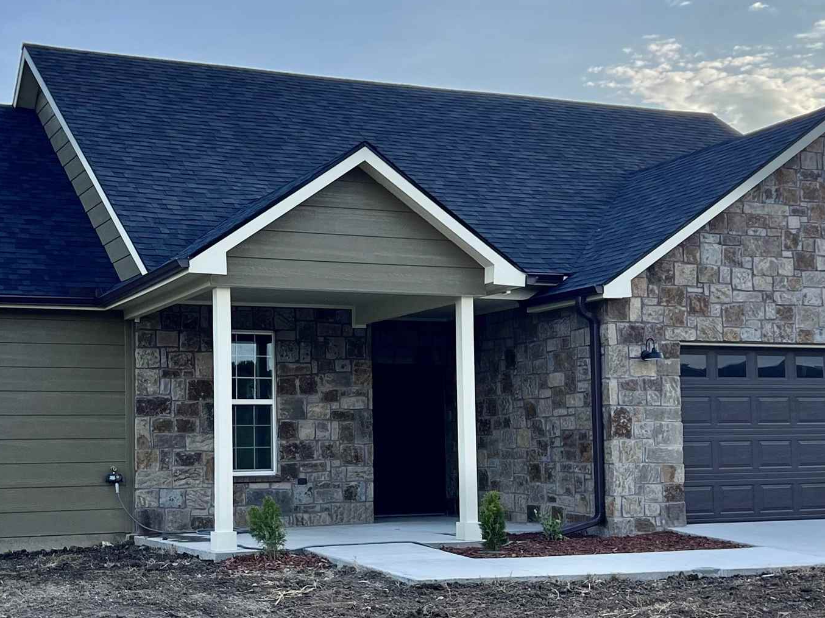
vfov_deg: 24.7
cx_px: 363
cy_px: 385
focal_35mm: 59
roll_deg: +1.0
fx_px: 1406
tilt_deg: +2.3
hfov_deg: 32.7
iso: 50
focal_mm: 5.7
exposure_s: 1/1361
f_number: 1.5
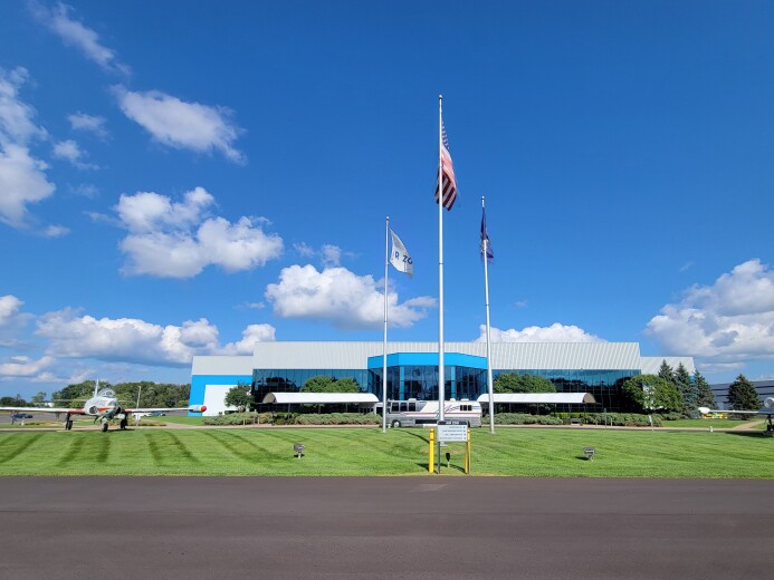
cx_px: 429
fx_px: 335
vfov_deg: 81.2
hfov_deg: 97.8
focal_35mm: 15
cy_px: 334
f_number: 2.2
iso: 50
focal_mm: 2.2
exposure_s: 1/1681
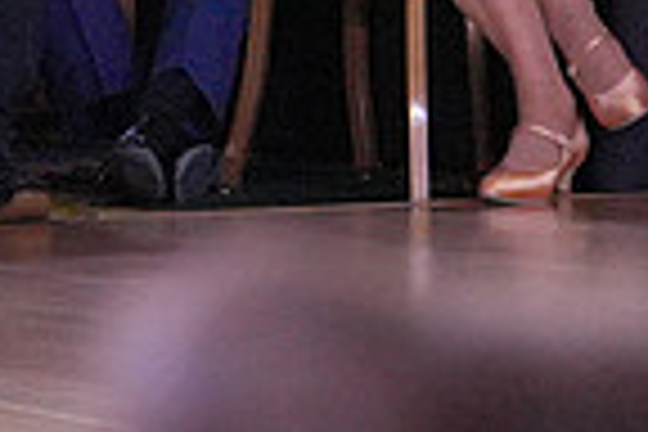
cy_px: -335
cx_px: -526
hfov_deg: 2.8
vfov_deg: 1.9
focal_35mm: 729
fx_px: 13121
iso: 6400
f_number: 7.1
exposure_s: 1/500
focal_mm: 121
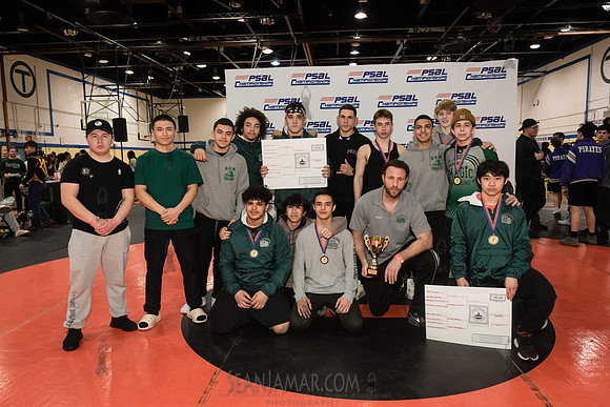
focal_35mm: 26
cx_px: 305
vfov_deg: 49.6
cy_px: 204
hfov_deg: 69.4
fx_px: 441
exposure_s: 1/160
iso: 4000
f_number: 5
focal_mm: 26
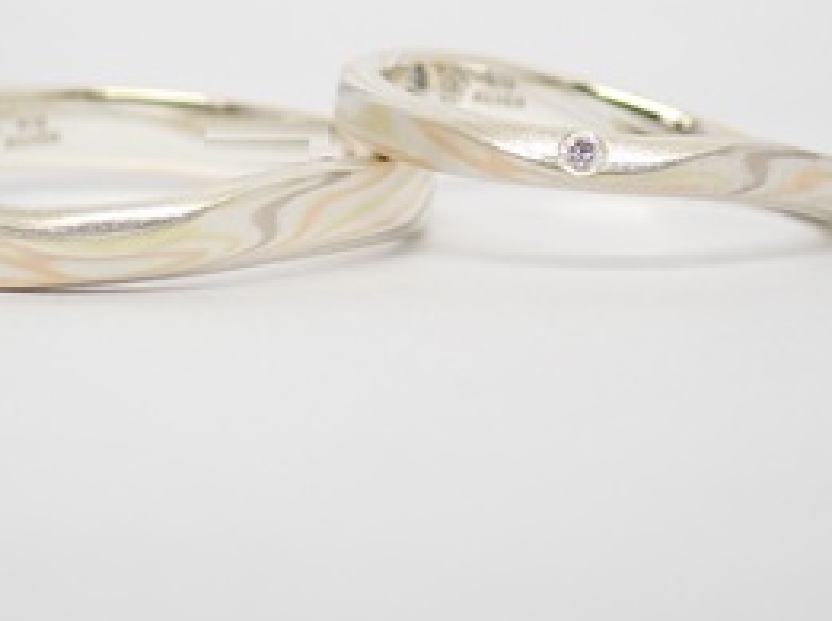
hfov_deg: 14.8
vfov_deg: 11.1
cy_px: 170
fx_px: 3192
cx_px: 335
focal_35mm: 133
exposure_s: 1/125
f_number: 4.1
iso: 200
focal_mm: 13.65
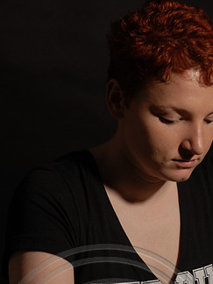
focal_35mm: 220
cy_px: 208
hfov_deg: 6.8
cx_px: 155
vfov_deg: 9.0
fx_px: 1804
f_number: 5.6
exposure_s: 1/125
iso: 100
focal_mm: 85
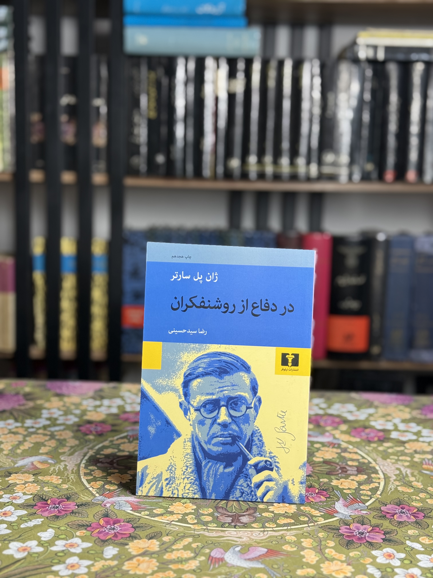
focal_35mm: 48
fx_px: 801
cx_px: 216
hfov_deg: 30.3
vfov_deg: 39.7
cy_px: 289
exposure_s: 1/100
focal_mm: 6.76
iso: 80
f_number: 1.78
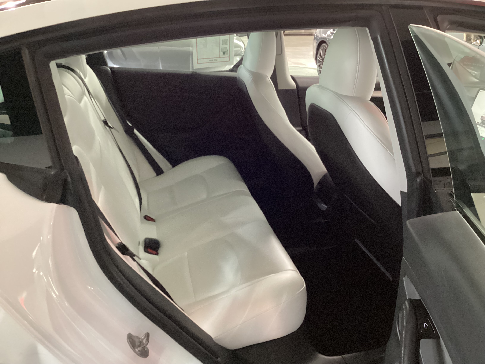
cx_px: 242
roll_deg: -0.4
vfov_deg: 45.4
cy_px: 182
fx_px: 434
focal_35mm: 31
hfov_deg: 58.4
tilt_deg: -24.1
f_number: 2.4
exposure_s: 1/25
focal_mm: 3.3
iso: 640
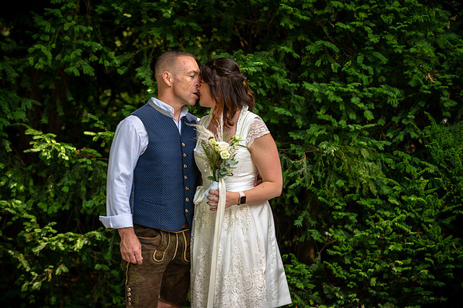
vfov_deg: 13.0
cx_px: 232
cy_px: 154
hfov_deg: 19.5
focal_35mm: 105
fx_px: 1350
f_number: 4.5
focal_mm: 105
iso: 200
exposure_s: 1/250
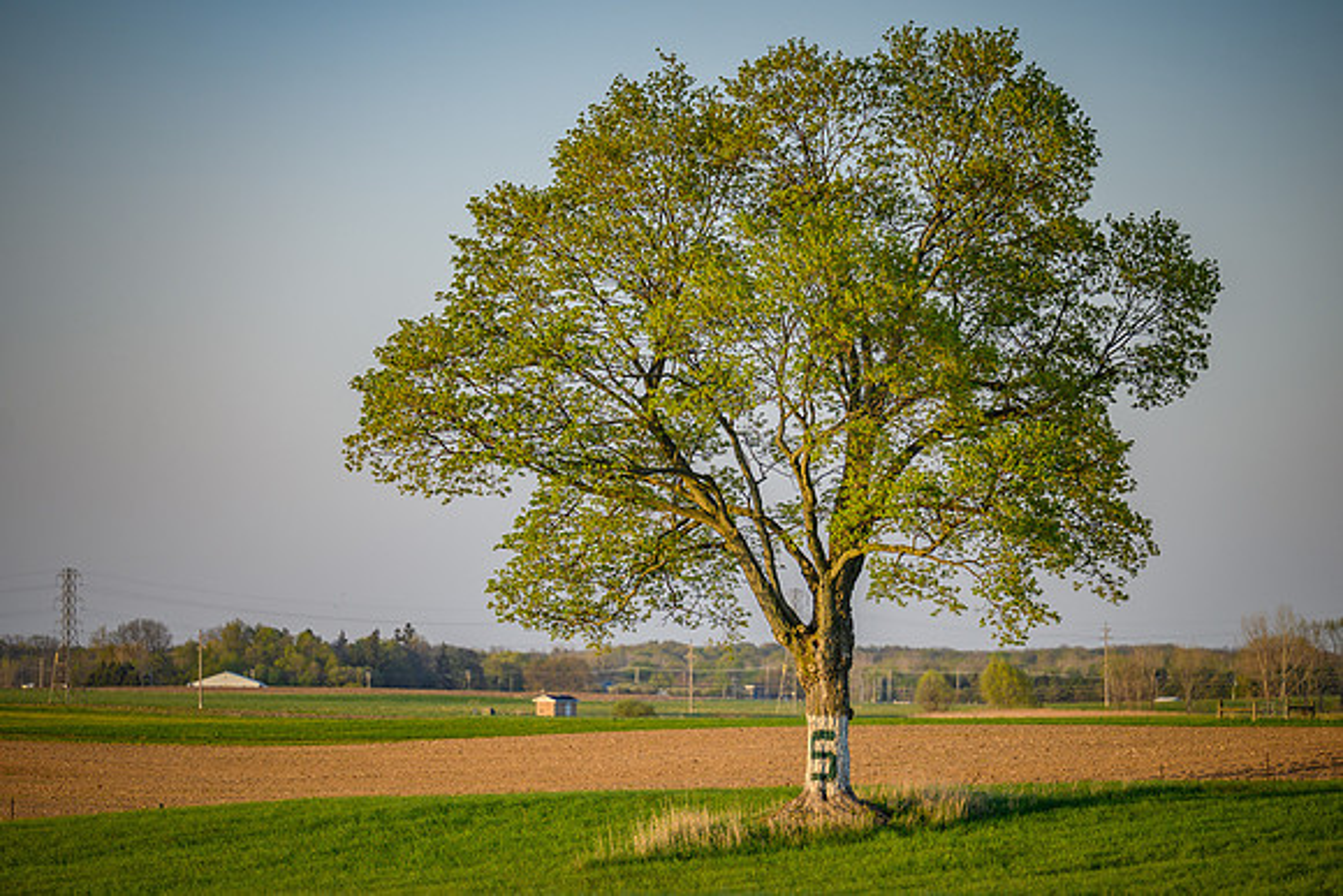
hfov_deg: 12.2
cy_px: 519
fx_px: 6273
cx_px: 679
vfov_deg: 8.2
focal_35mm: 168
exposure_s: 1/1000
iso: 125
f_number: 2.8
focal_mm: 145
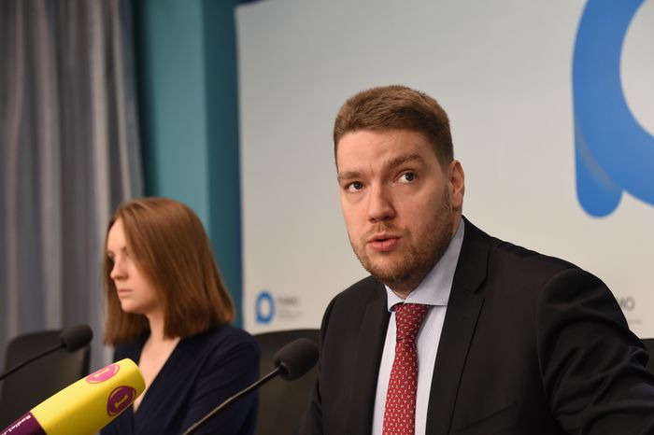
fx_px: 1271
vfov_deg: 19.4
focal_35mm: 70
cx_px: 327
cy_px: 218
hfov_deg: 28.9
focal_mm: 70
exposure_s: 1/320
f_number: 4
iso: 2500
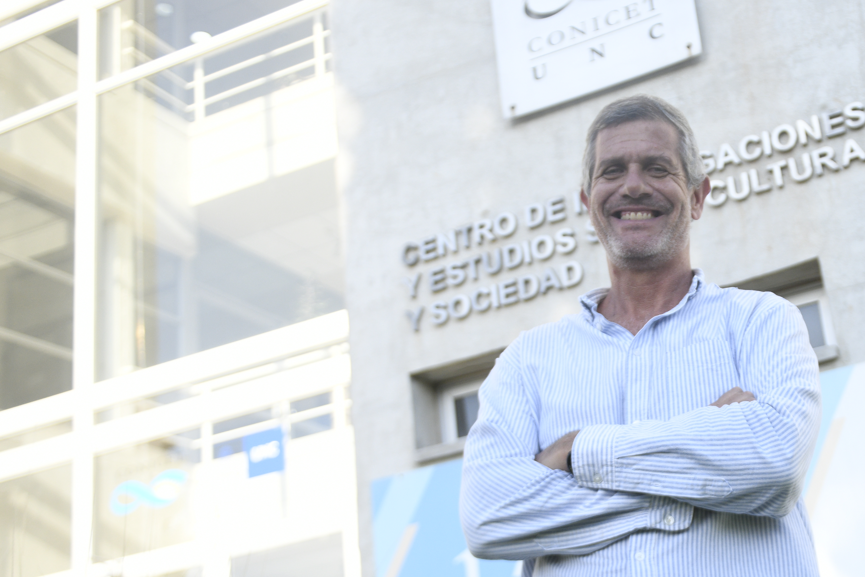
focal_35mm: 46
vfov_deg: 28.8
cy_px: 429
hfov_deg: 40.1
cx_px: 752
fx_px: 1105
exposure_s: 1/2500
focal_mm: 24
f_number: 2.8
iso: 500
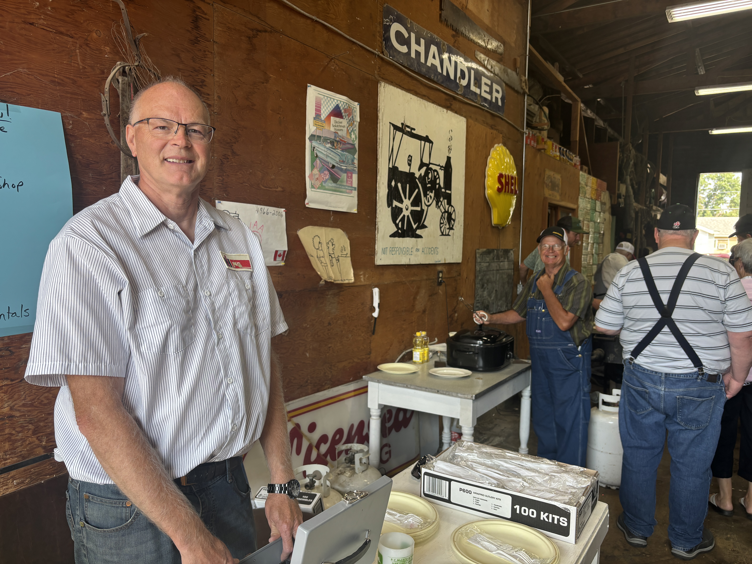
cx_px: 376
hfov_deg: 67.3
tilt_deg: -4.9
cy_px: 282
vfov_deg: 53.1
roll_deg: -1.6
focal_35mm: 26
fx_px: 565
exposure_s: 1/205
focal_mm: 5.96
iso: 40
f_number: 1.6
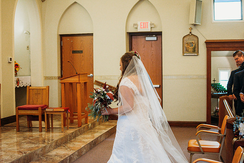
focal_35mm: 52
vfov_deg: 25.8
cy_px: 82
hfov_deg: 37.8
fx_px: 356
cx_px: 122
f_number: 1.8
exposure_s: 1/800
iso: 1000
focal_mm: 35
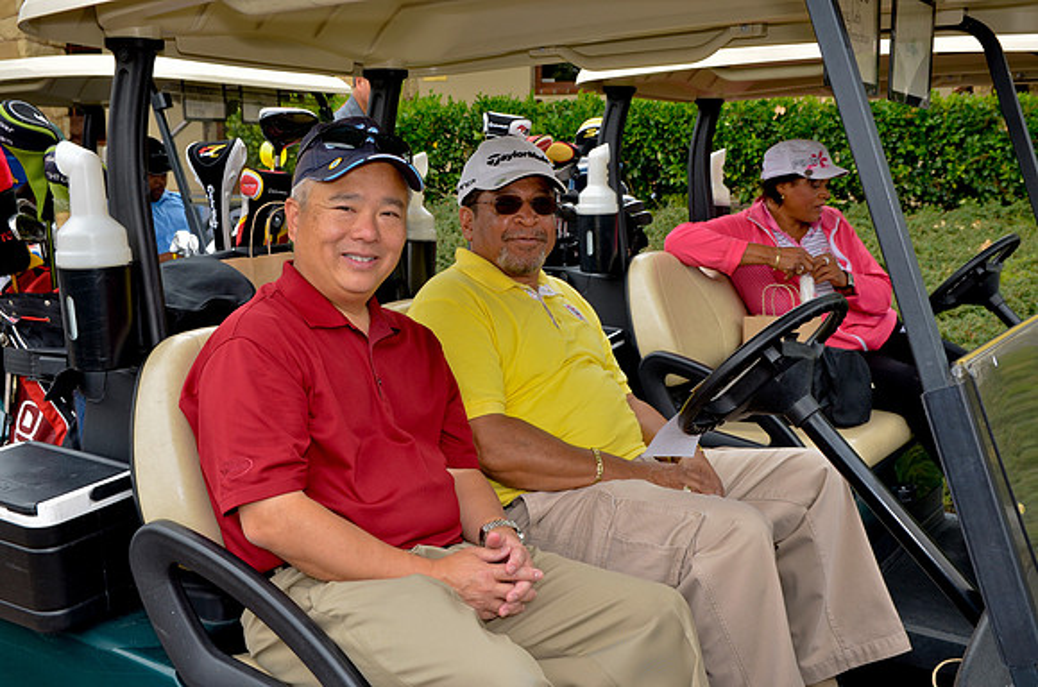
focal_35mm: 44
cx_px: 519
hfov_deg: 45.0
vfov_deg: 30.7
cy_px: 344
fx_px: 1251
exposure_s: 1/200
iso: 200
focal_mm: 29
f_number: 7.1
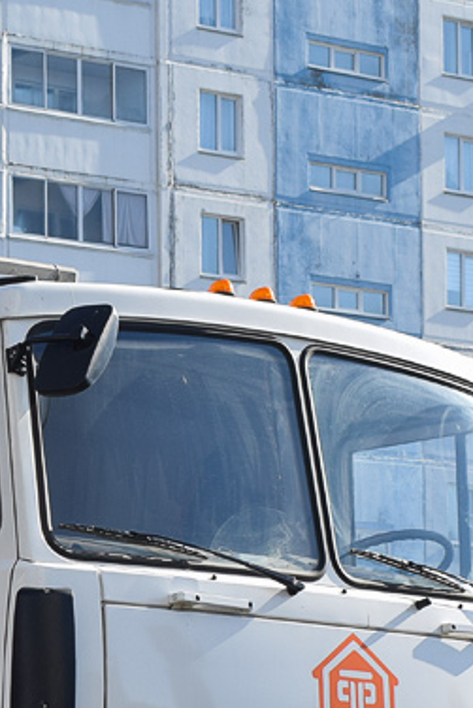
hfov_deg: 10.0
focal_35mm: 134
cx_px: -151
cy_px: 635
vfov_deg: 15.1
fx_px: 2638
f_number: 7.1
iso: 200
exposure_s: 1/400
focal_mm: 28
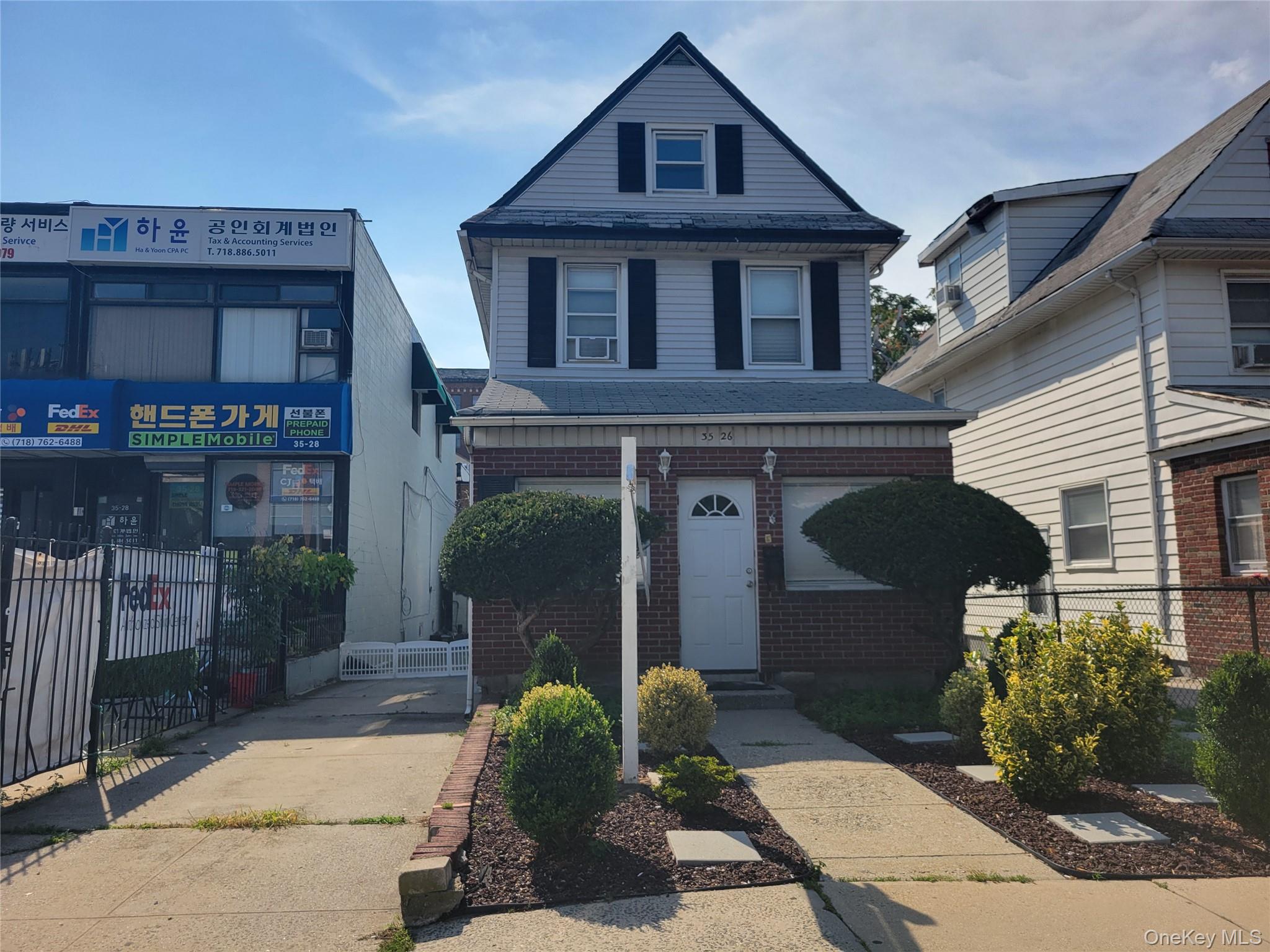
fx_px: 954
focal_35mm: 26
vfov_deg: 53.1
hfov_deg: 67.3
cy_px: 476
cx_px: 635
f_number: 1.8
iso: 40
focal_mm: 5.4
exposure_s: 1/2945
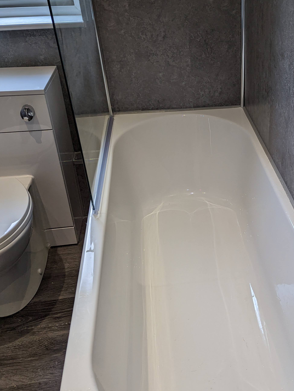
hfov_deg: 36.7
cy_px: 163
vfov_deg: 48.7
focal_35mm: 38
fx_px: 429
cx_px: 230
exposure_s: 1/238
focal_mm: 6.81
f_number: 1.85
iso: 83
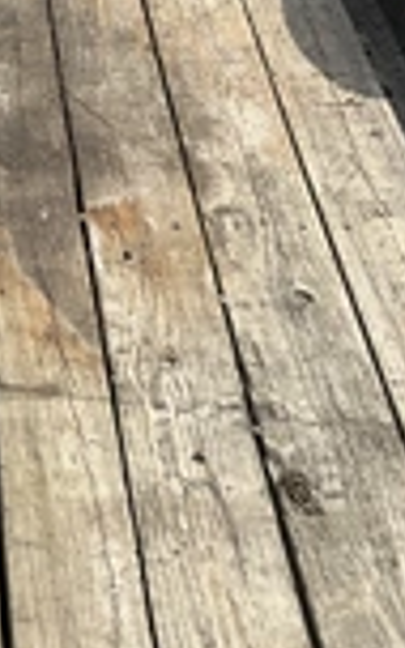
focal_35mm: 81
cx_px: -119
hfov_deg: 15.4
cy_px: 324
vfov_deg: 25.5
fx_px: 1430
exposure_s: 1/3125
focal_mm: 3
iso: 25
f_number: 1.8
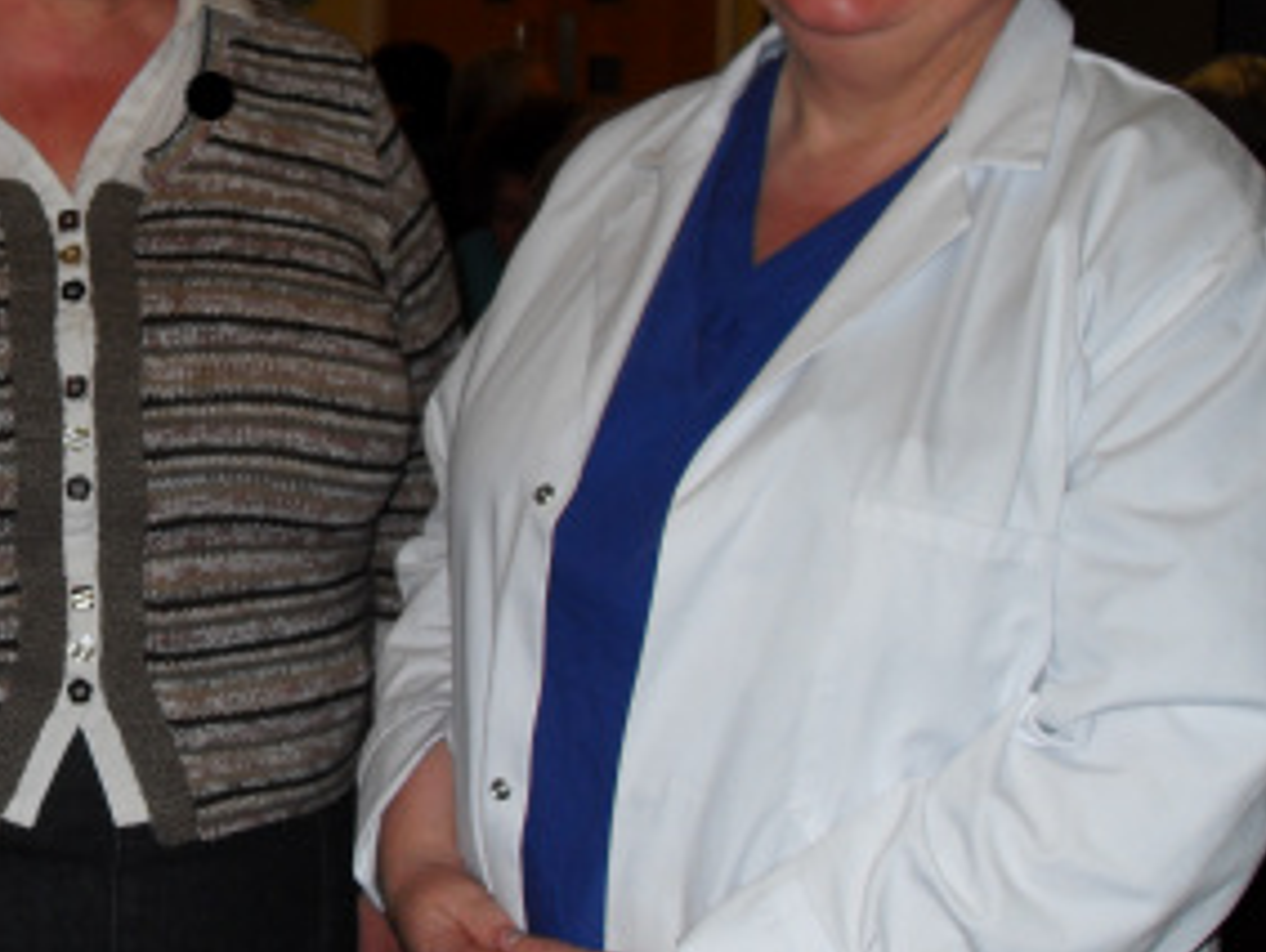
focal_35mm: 60
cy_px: 221
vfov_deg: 24.2
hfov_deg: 31.3
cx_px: 246
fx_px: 2197
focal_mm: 6.3
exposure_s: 1/45
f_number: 2.8
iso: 100
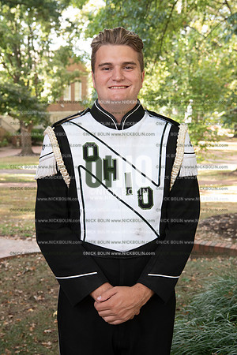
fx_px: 553
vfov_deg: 35.6
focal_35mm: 56
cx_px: 118
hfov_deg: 24.2
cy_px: 178
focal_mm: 56
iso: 800
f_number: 8
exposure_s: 1/100
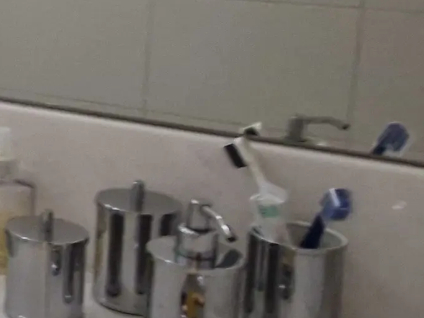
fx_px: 931
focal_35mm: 76
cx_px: -484
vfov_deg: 19.1
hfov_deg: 16.8
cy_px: 44
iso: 400
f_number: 2.2
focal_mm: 1.74
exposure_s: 1/40
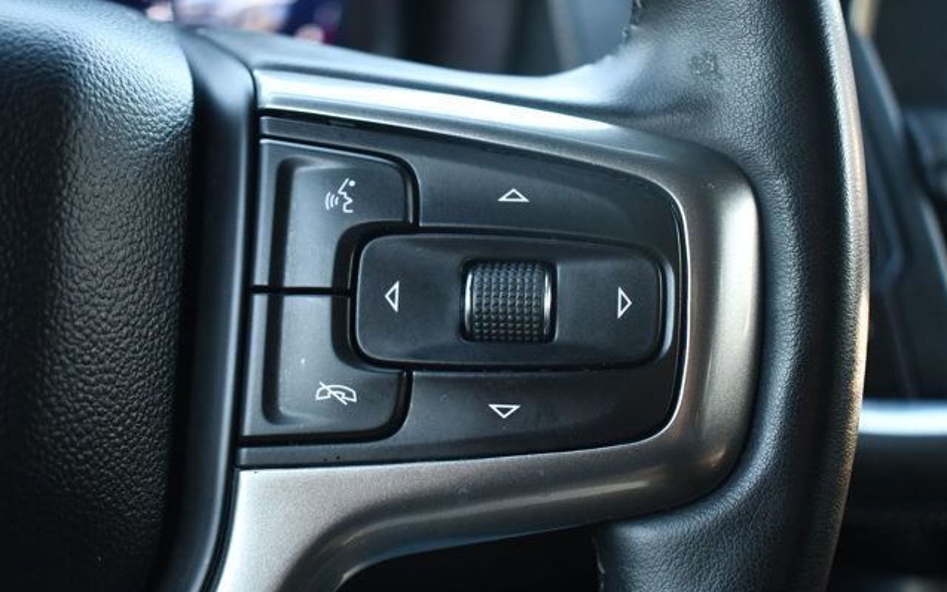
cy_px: 316
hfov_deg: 46.2
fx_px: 1110
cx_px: 474
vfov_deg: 29.8
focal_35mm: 43
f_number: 4.2
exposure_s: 1/125
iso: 1250
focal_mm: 28
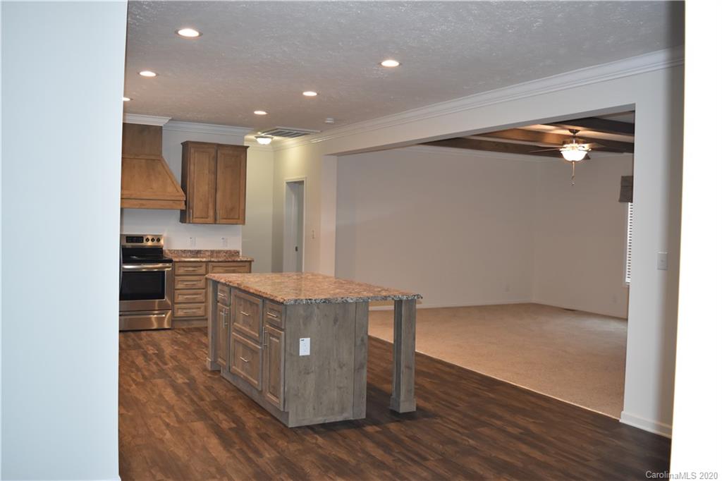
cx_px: 361
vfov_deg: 39.9
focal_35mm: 33
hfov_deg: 57.2
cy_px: 240
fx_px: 662
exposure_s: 1/80
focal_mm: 22
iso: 800
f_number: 4.5
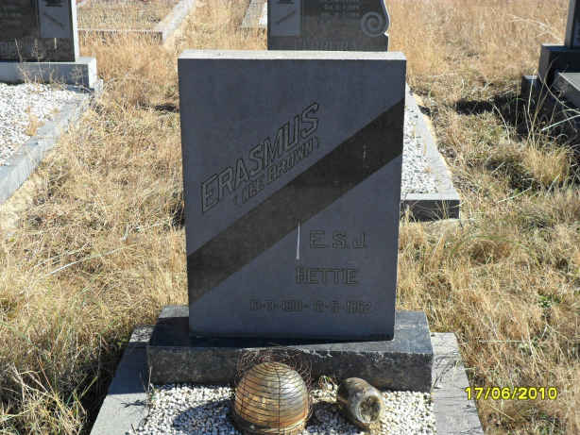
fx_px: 872
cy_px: 218
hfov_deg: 36.8
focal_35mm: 52
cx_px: 290
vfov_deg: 28.1
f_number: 5
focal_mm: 9.3
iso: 100
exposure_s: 1/250
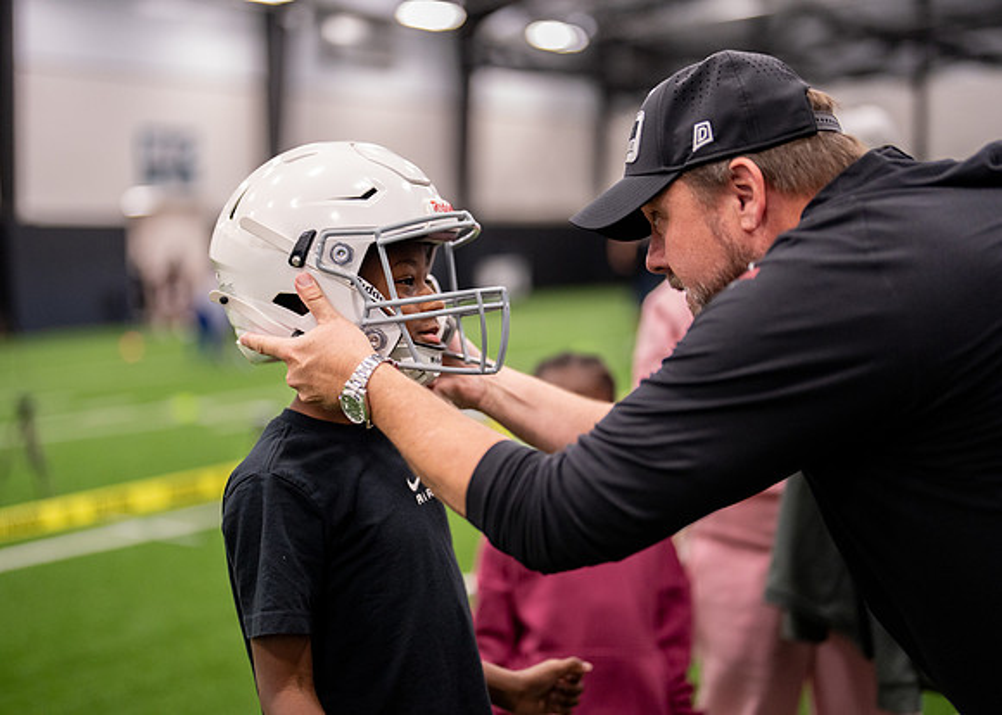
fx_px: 1491
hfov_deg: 37.1
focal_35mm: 52
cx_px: 465
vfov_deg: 27.0
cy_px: 358
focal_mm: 50
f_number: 1.2
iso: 1600
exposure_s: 1/640
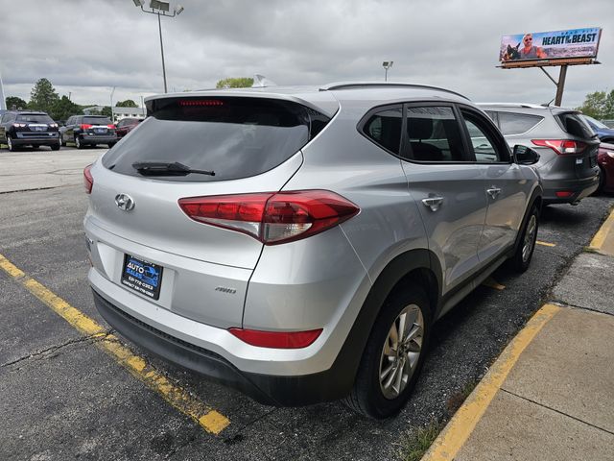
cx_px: 307
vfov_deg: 58.9
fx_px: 408
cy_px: 230
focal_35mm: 23
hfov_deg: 73.9
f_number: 1.7
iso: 10
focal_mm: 6.3
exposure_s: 1/350
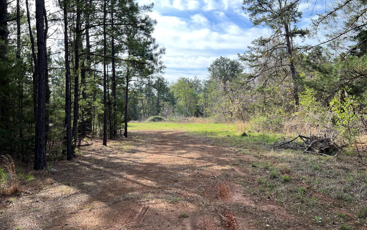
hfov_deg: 66.5
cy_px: 108
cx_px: 185
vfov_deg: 44.5
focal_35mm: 28
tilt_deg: -2.0
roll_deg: +0.9
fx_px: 280
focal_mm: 5.7
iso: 50
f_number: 1.5
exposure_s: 1/924
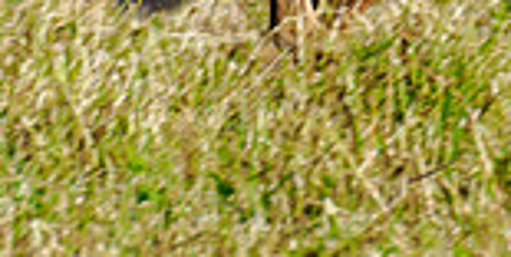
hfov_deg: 0.5
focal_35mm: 4357
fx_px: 57602
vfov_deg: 0.3
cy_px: 295
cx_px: 78
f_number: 7.1
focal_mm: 420
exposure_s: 1/800
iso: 200
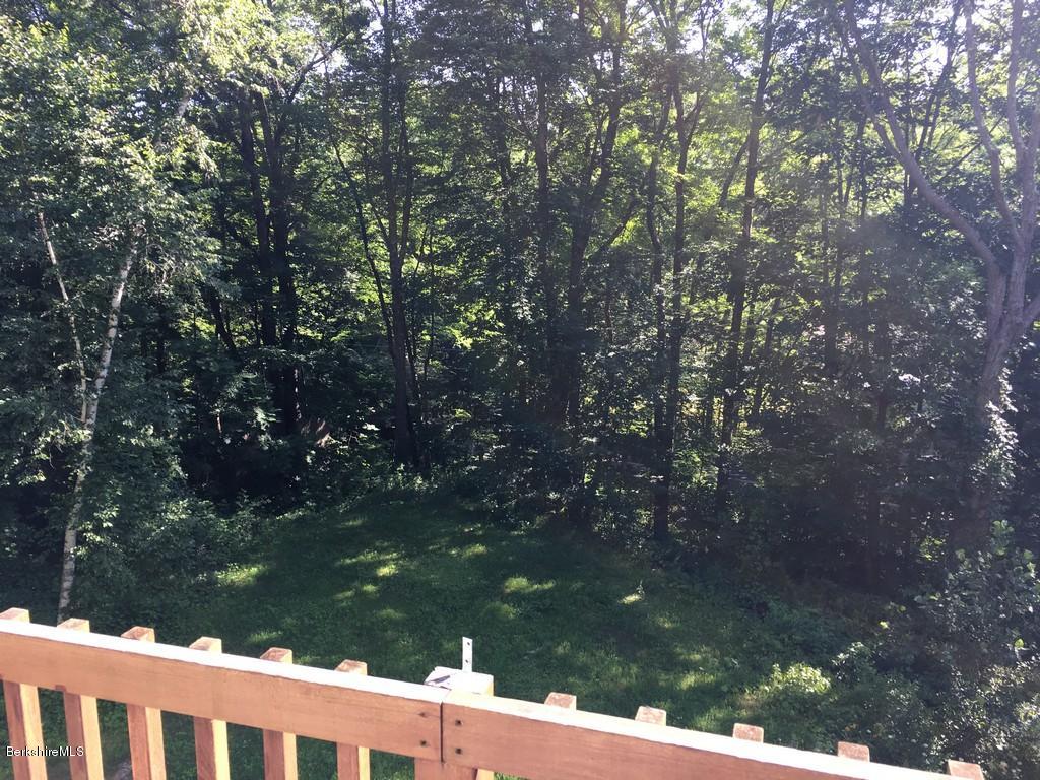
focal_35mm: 29
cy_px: 390
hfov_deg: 61.7
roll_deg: +0.3
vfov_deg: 48.2
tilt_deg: -11.0
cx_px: 520
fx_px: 871
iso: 25
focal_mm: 4.15
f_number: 2.2
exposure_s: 1/120
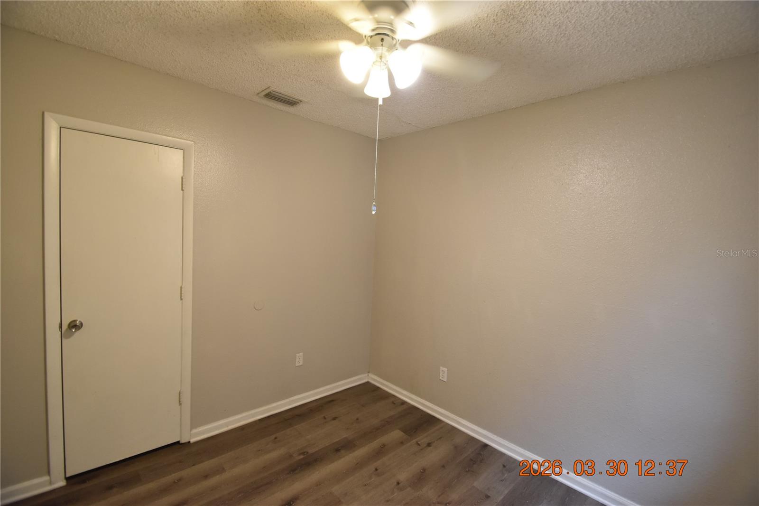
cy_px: 253
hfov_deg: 100.4
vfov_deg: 77.3
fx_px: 316
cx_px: 380
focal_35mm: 15
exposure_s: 1/60
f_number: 3.5
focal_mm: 10
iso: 800
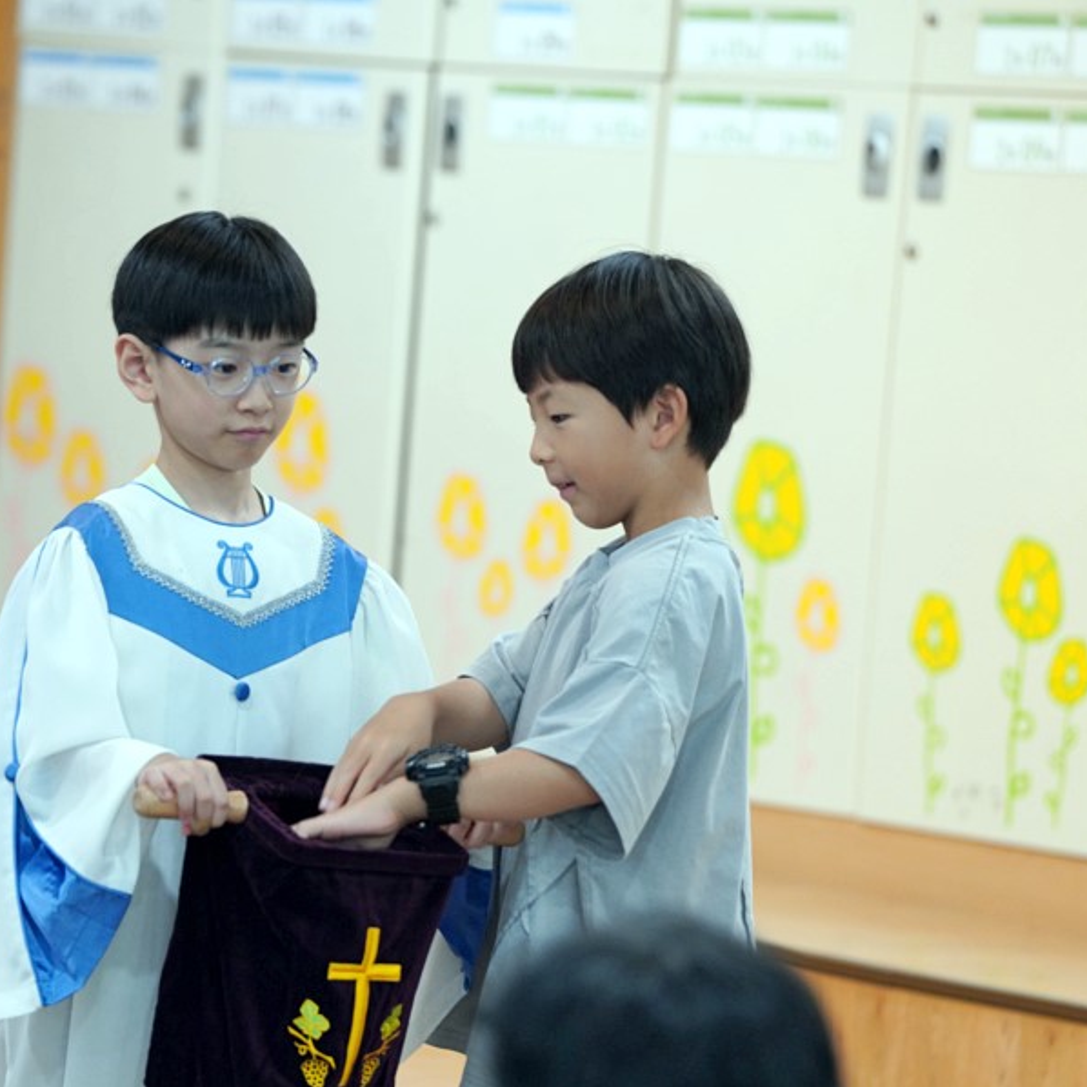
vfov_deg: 6.8
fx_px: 9095
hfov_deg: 6.8
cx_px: 414
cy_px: 544
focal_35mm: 256
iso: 2500
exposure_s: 1/250
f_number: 4
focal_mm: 200
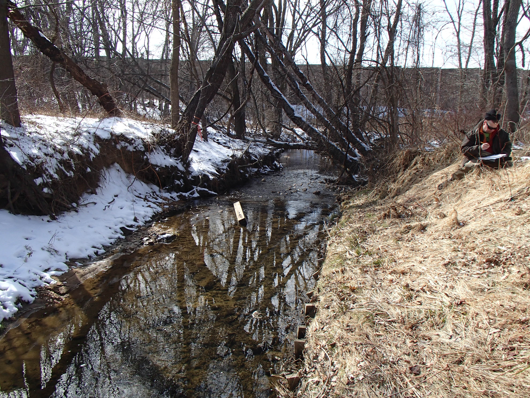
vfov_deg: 49.7
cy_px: 199
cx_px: 265
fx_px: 429
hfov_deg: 63.4
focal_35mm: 28
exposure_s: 1/500
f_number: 3.9
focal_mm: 5
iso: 100
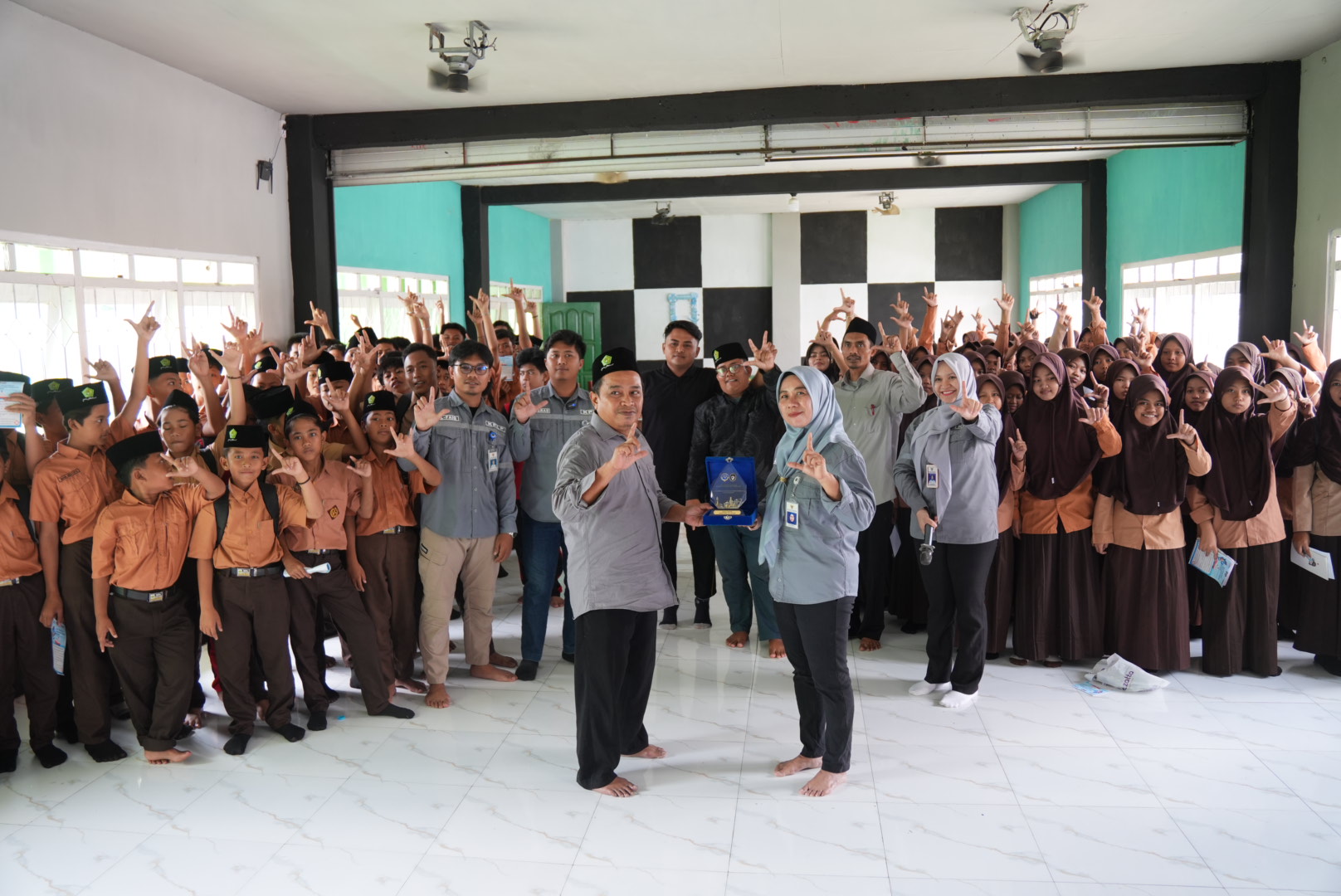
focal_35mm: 26
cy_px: 448
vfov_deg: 50.5
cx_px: 670
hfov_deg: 70.4
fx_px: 951
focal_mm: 17
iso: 250
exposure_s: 1/30
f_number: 2.8
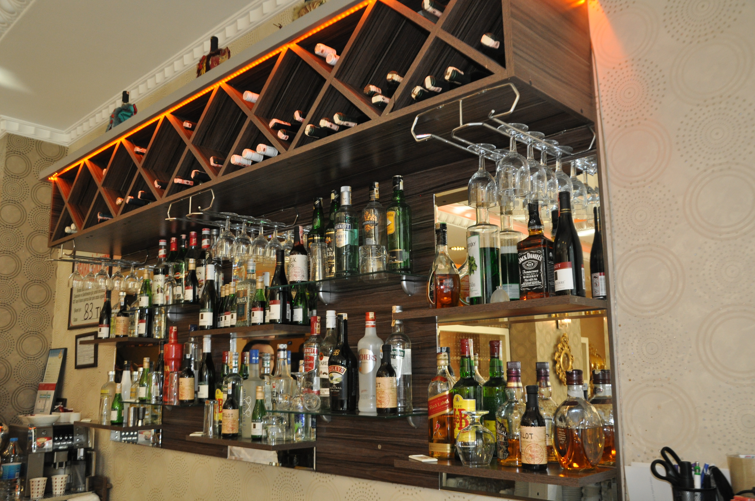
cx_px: 378
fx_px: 566
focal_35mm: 27
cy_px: 250
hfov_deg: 67.4
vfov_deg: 47.8
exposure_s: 1/60
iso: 800
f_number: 3.5
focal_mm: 18
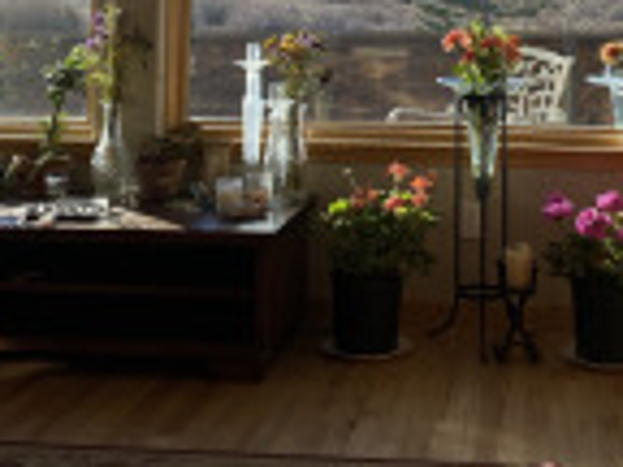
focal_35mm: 66
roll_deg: +0.5
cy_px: -65
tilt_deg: +4.3
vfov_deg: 21.0
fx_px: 1188
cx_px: 394
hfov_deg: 29.3
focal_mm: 4.25
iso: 32
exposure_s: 1/1016
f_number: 1.8
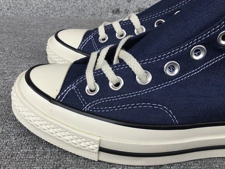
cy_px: 80
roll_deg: -2.6
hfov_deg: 51.3
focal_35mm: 36
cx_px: 106
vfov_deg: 39.6
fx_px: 234
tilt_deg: -30.0
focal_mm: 3.3
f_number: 2.4
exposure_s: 1/217
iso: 25
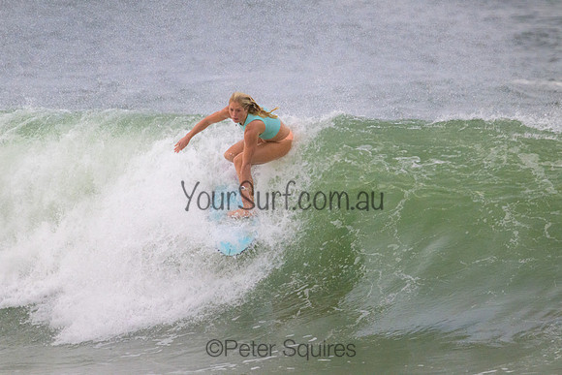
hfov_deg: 2.3
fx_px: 13735
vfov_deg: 1.6
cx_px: 253
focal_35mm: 880
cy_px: 169
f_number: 11
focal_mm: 800
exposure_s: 1/3200
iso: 3600
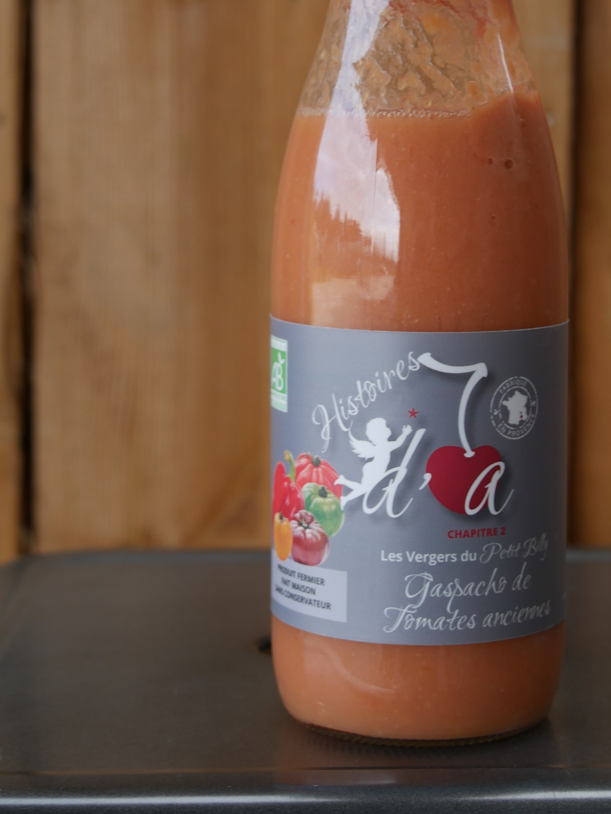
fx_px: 2117
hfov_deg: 16.4
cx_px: 390
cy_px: 268
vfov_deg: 21.7
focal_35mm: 90
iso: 200
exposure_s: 1/125
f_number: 4.4
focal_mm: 32
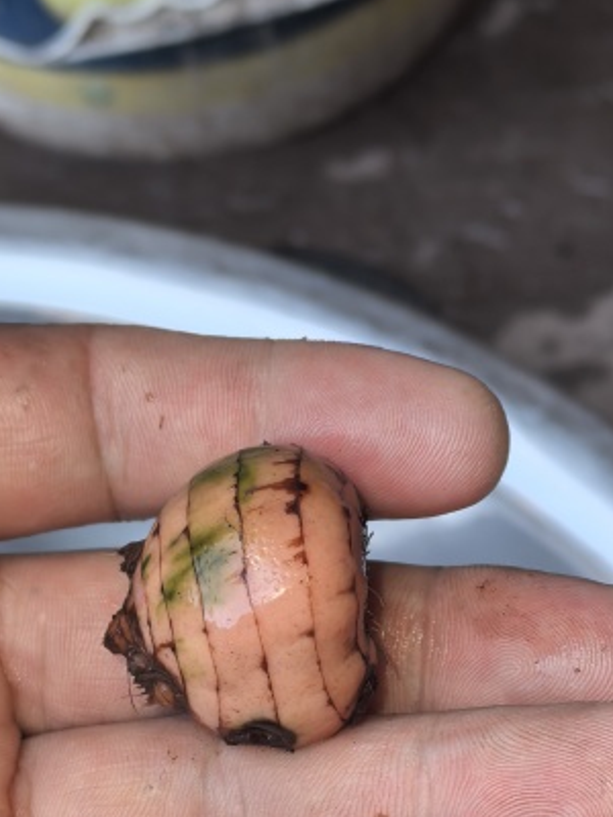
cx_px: 260
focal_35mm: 72
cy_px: 436
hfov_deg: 20.4
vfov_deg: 27.0
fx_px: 1700
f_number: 2
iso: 50
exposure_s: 1/163
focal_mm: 5.75
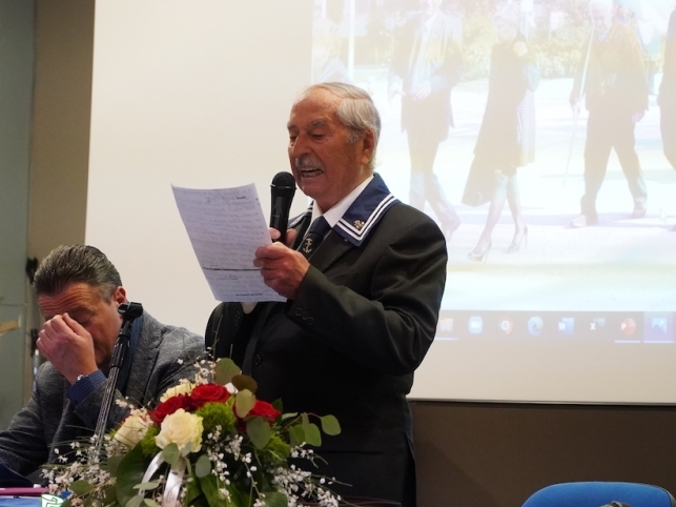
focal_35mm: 153
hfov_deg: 12.9
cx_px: 325
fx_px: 2979
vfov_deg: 9.7
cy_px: 263
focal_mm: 85
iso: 3200
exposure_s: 1/160
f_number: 4.5
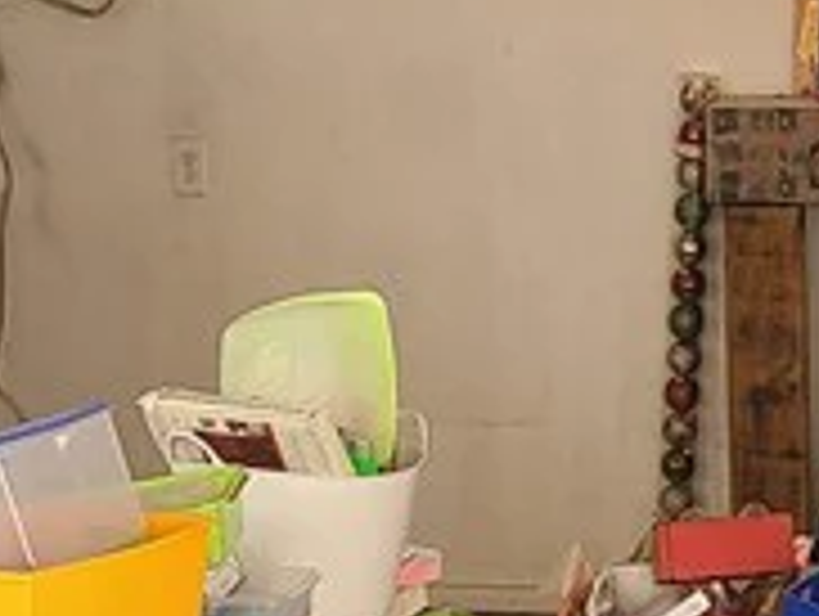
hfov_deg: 13.5
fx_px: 3459
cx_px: 558
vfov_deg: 10.1
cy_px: 594
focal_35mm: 146
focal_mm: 5.4
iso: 250
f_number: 1.8
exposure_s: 1/60
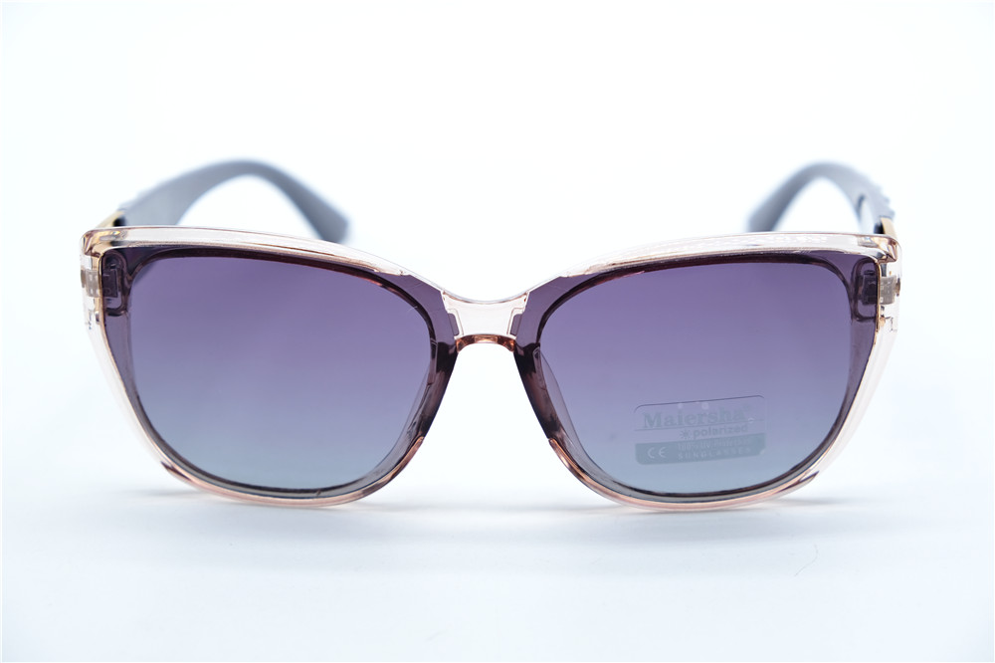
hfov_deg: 24.5
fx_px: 2293
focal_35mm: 83
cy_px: 332
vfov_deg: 16.4
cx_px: 498
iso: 160
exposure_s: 1/140
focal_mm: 55
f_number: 5.6
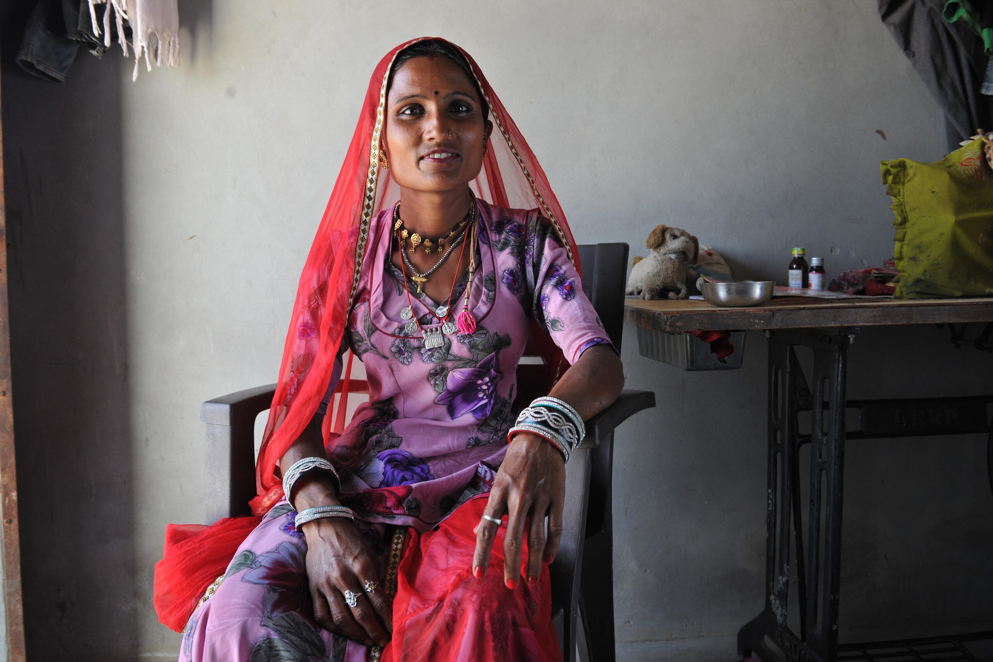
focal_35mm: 29
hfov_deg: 63.7
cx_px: 496
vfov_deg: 45.0
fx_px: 800
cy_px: 331
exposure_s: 1/60
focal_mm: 29
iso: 400
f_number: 5
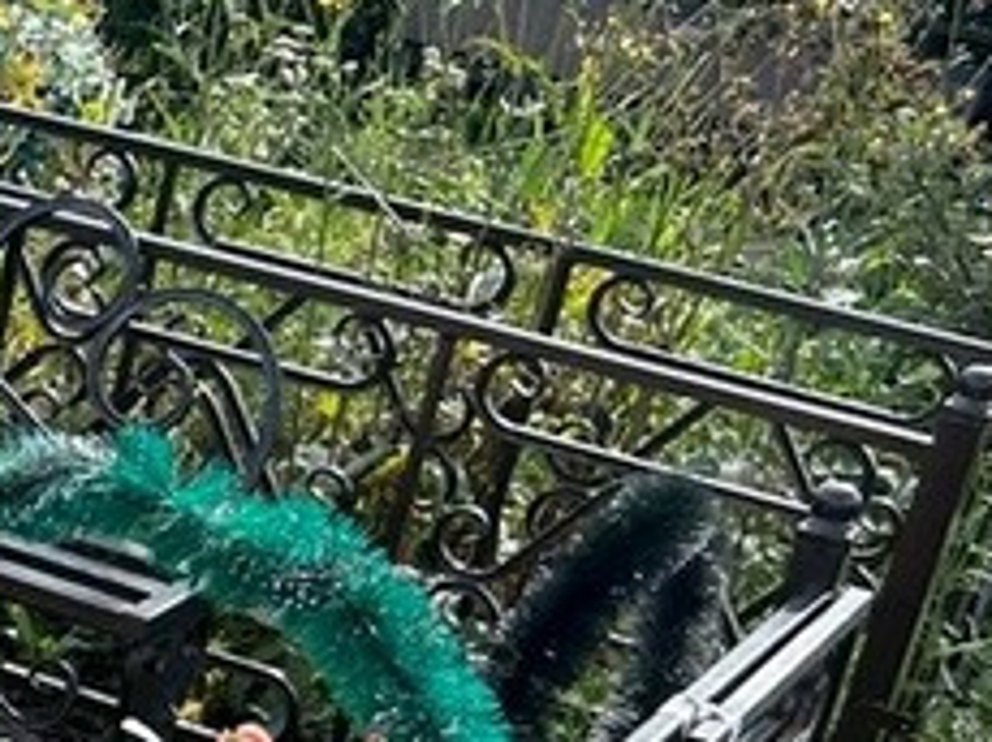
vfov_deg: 12.5
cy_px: 858
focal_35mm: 116
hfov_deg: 15.0
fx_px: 3321
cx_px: -750
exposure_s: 1/1412
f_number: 1.5
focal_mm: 5.7
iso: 50
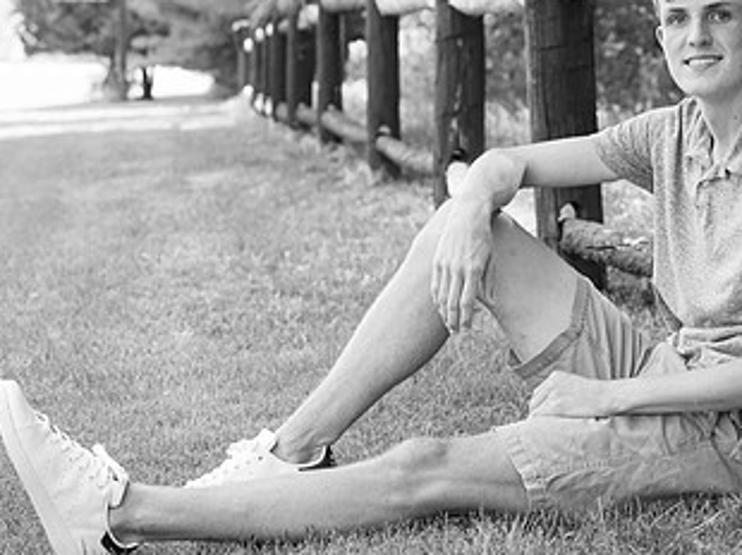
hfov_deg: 15.6
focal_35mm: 126
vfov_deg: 11.7
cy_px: 260
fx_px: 2699
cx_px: 546
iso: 400
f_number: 5.6
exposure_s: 1/200
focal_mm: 70
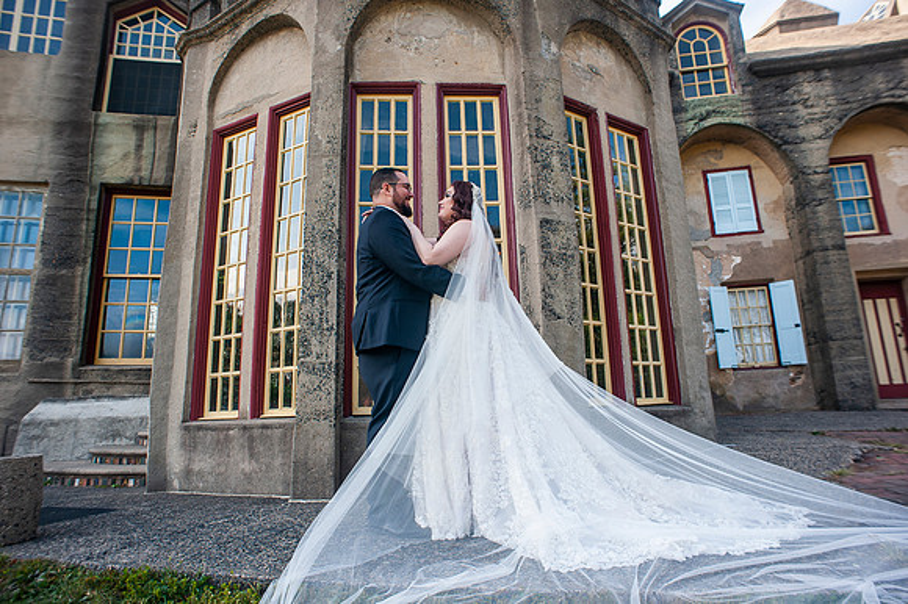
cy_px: 302
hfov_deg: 82.5
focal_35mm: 21
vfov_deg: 60.5
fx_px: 518
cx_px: 447
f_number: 4
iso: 400
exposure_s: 1/640
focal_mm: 20
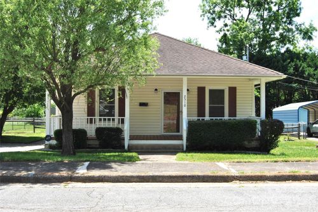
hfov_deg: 49.5
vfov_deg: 34.3
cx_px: 159
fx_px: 345
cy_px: 106
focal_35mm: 39
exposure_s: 1/200
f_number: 8
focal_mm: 26
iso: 100
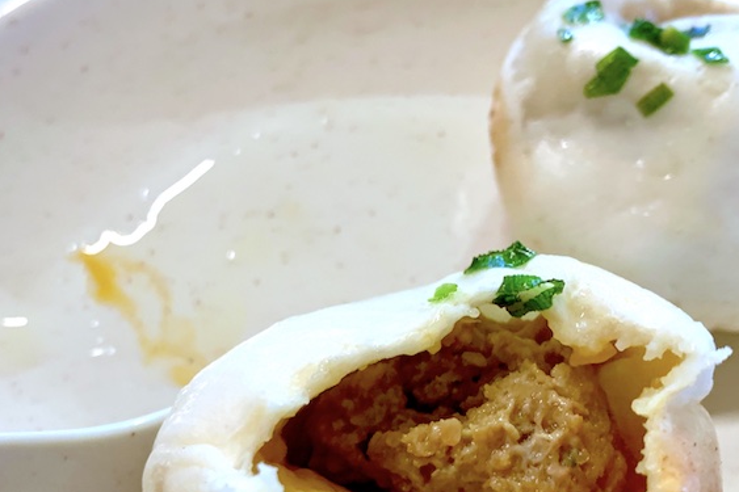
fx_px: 739
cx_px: 424
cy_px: 333
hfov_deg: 52.9
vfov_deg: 36.4
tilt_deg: -67.9
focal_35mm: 36
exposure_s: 1/60
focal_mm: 4.25
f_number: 1.8
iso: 200
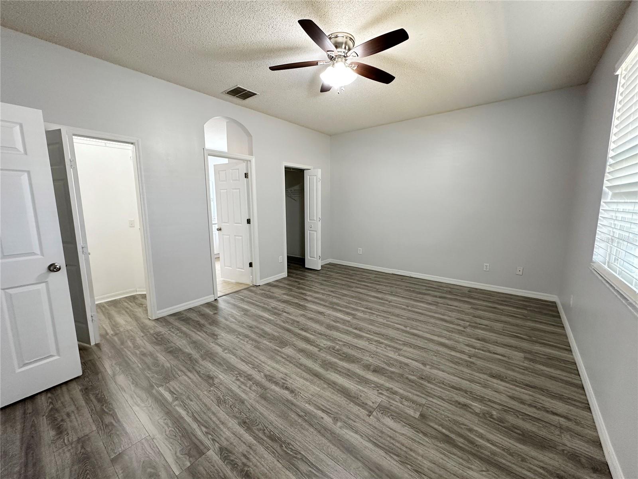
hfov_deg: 102.1
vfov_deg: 85.7
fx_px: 258
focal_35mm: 14
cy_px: 240
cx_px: 319
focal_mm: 2.22
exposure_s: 1/60
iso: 160
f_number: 2.2
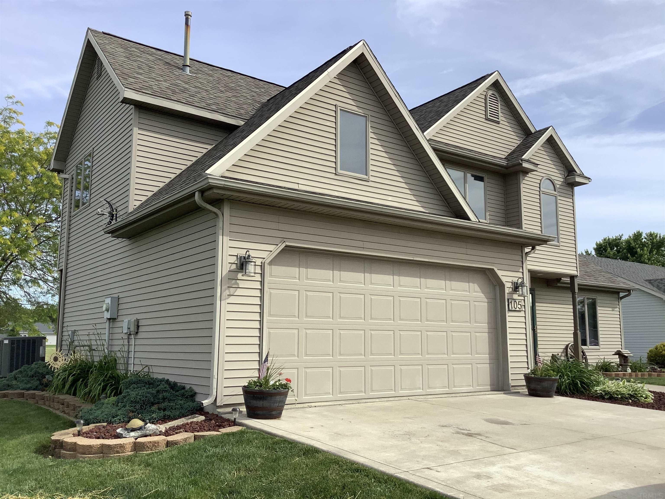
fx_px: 596
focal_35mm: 31
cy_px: 250
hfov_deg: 58.4
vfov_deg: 45.4
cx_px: 332
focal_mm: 3.3
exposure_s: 1/1431
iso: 25
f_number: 2.4
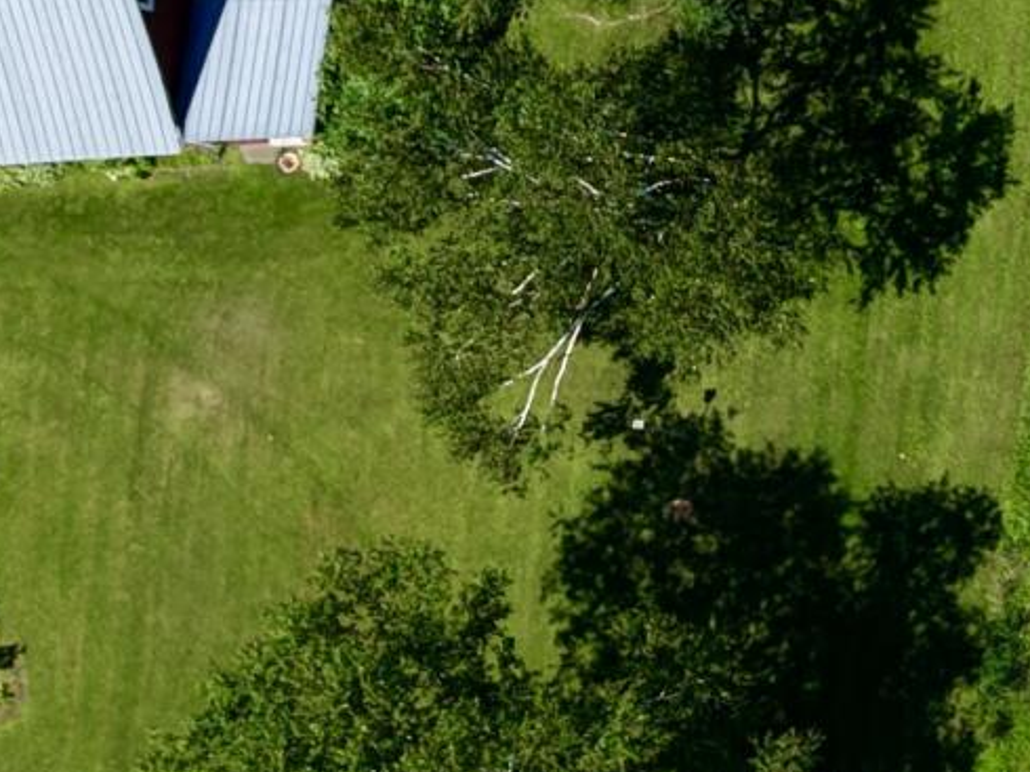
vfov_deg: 9.9
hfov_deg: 11.0
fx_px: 4372
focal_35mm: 147
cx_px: 2602
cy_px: -196
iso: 100
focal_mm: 8.67
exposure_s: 1/2500
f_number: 1.8
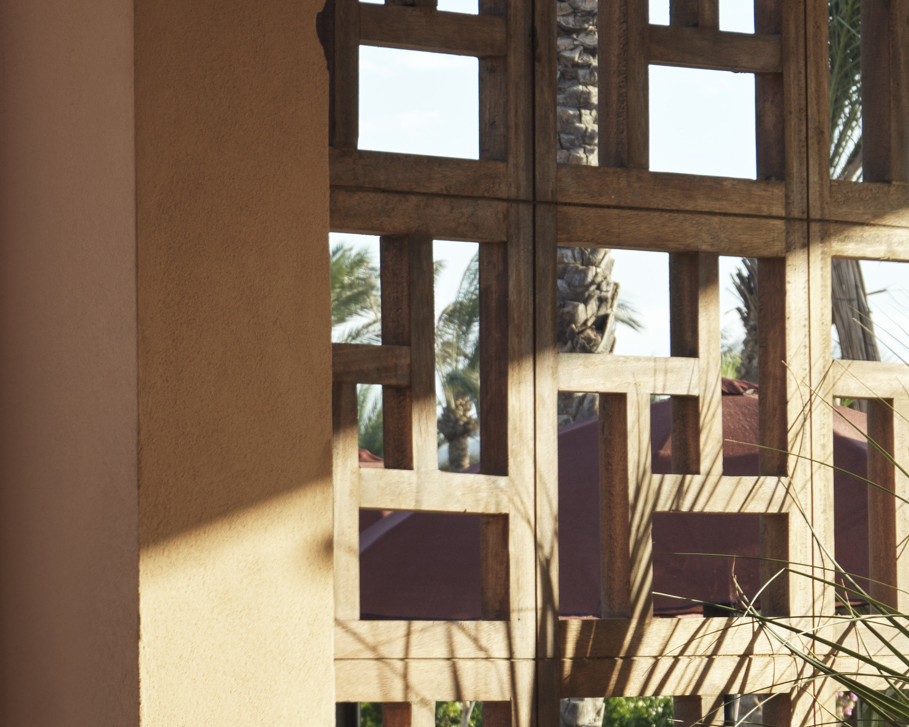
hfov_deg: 8.2
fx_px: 6268
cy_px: 764
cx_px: -313
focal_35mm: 233
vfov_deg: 6.6
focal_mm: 75
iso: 200
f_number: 11
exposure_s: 1/90
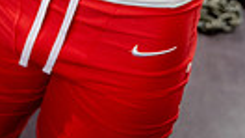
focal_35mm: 125
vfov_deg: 8.4
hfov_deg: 17.2
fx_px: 811
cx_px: 98
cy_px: -255
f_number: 4
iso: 640
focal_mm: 35
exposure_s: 1/250
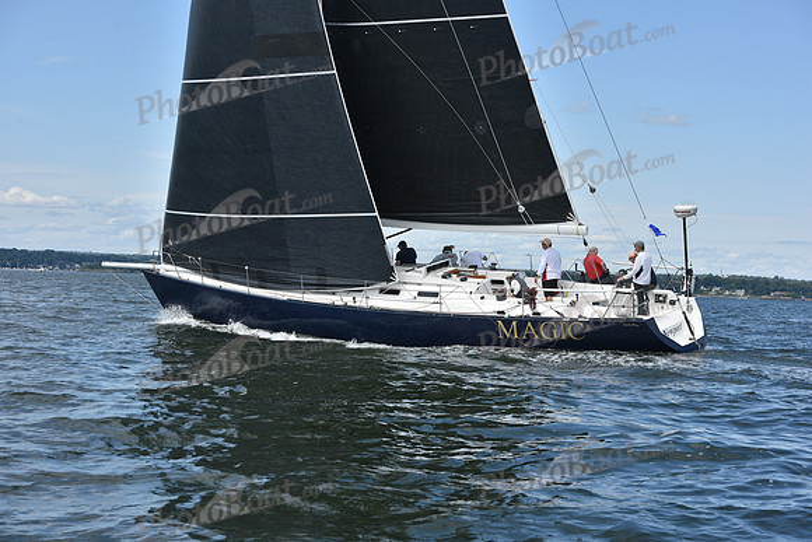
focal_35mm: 70
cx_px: 406
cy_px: 271
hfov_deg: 28.8
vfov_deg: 19.5
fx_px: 1579
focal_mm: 70
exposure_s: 1/1000
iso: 320
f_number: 8
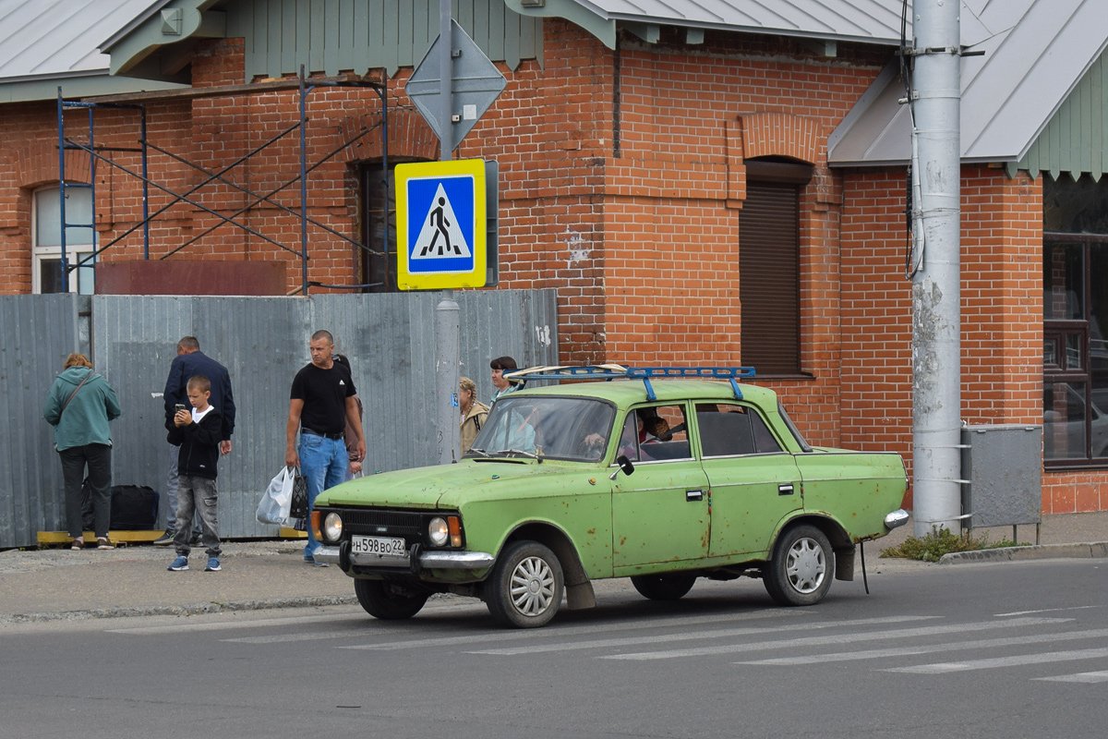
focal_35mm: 82
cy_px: 370
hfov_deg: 24.6
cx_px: 554
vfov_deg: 16.6
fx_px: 2539
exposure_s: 1/640
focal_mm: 55
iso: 200
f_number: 5.6
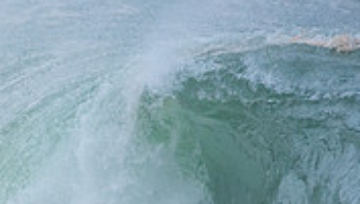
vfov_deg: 0.5
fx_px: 24616
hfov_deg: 0.8
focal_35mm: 2576
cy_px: 319
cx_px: -65
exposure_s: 1/1000
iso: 560
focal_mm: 500
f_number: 5.6
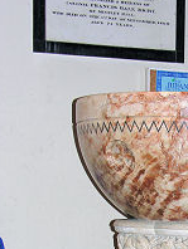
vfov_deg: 14.1
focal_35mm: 137
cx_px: 214
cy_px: 254
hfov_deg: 10.7
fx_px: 990
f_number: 3.2
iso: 82
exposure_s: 1/60.1
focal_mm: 15
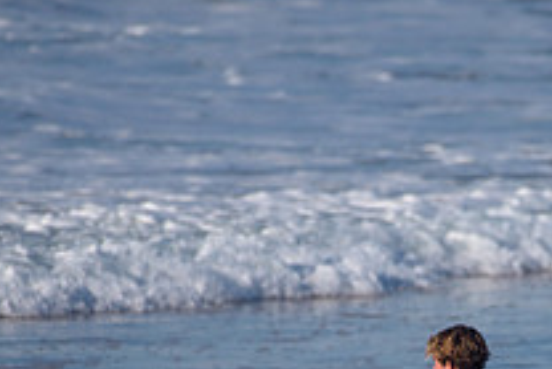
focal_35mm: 1394
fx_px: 21389
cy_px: 482
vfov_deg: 1.0
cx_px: 472
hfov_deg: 1.5
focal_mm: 500
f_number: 5.6
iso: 200
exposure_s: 1/2000
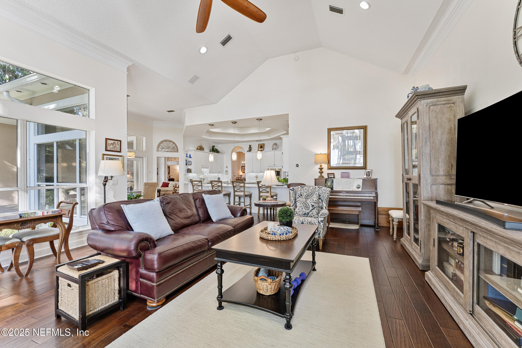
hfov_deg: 101.1
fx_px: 215
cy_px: 174
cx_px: 261
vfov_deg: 78.1
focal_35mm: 15
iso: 250
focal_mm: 14.8
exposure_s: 1/2.5
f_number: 9
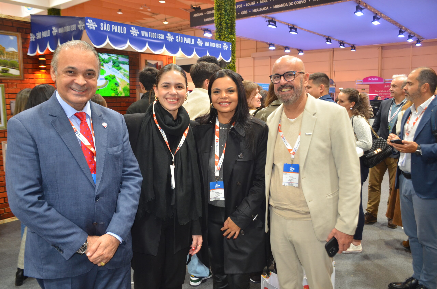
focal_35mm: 30
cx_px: 218
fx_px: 363
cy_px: 144
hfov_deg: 62.0
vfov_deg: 43.4
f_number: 3.5
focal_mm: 20
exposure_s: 1/60
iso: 640
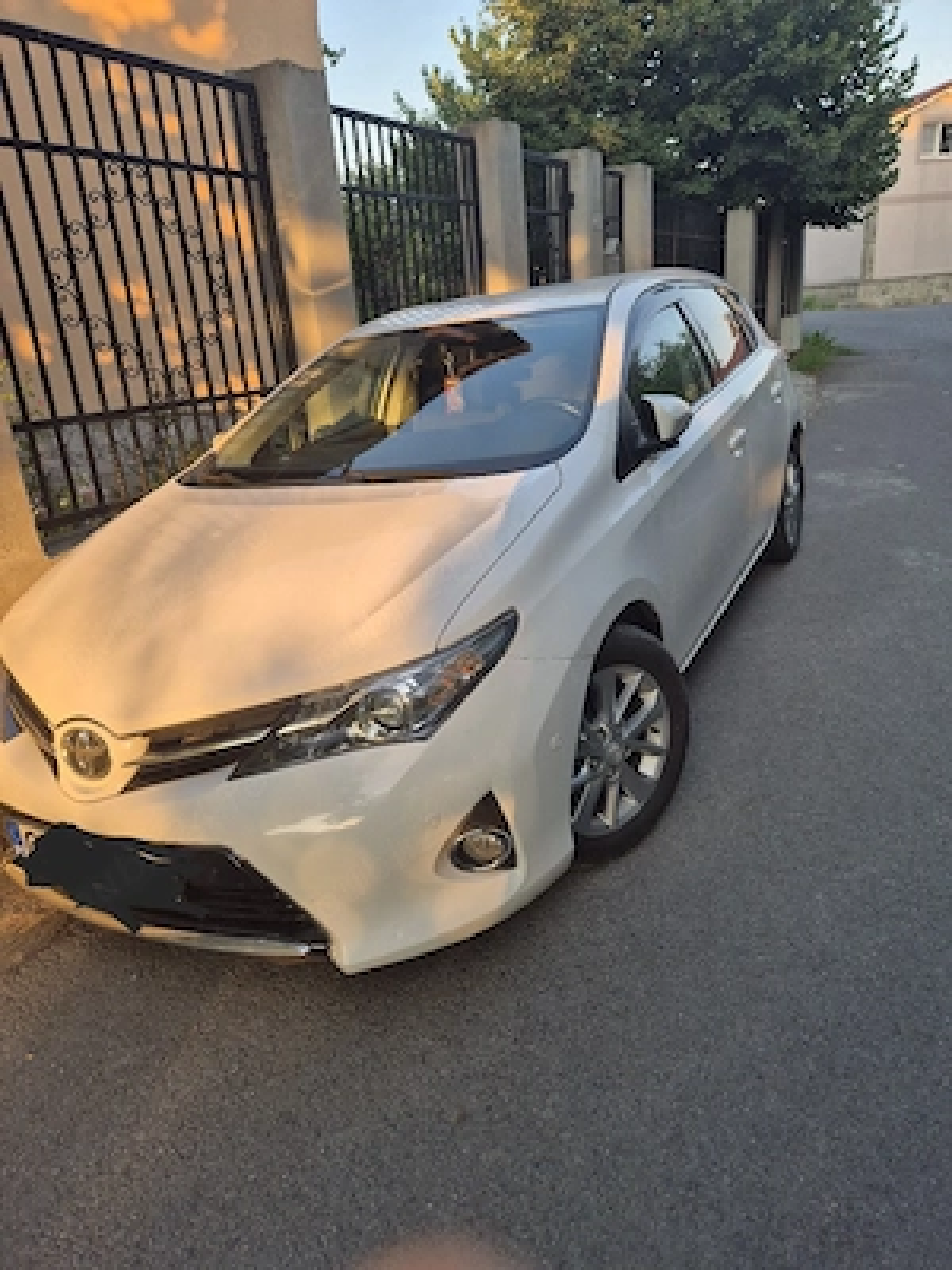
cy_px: 635
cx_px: 476
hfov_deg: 58.9
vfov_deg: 73.9
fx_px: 843
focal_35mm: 23
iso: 25
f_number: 1.8
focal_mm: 5.4
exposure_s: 1/286
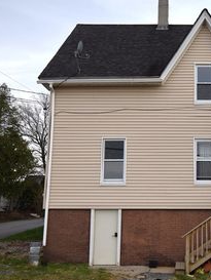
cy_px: 154
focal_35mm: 45
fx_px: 364
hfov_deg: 31.0
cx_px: 185
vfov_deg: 42.1
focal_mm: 17
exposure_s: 1/200
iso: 100
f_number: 7.1
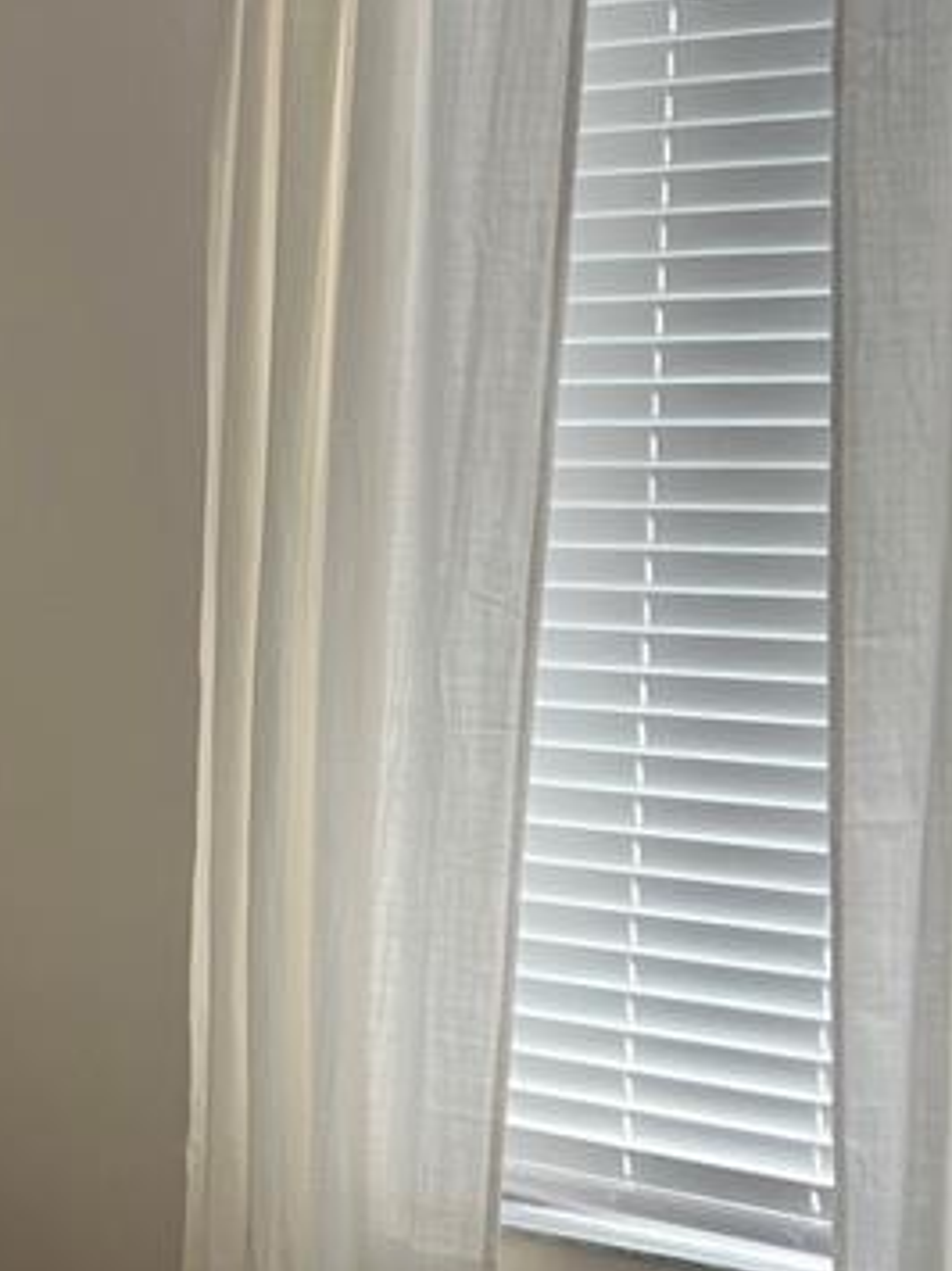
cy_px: 934
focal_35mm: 88
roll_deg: +1.7
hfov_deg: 15.7
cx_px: -379
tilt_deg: -9.6
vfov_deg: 22.1
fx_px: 3229
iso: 64
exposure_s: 1/120
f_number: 1.5
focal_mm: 5.7
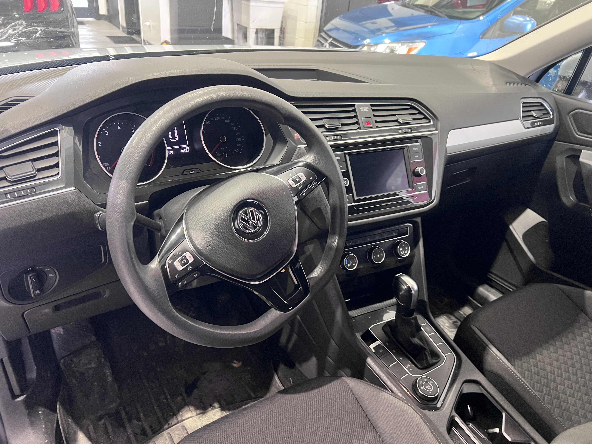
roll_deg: -7.0
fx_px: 445
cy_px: 222
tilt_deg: -30.6
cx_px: 296
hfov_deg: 67.3
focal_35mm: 26
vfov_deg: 53.1
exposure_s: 1/40
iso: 400
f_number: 1.5
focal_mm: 5.7
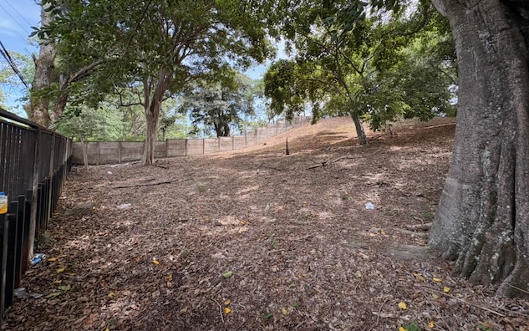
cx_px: 263
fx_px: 216
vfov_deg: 74.2
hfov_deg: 101.4
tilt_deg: +2.3
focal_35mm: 15
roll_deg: +0.4
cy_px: 135
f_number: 2.2
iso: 64
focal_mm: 2.22
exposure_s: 1/303
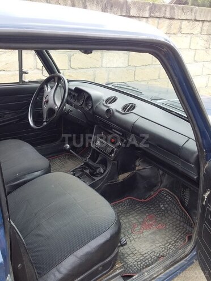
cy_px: 140
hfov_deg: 45.4
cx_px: 106
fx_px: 252
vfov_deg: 58.4
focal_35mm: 31
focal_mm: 3.3
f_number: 2.2
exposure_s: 1/100
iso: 40
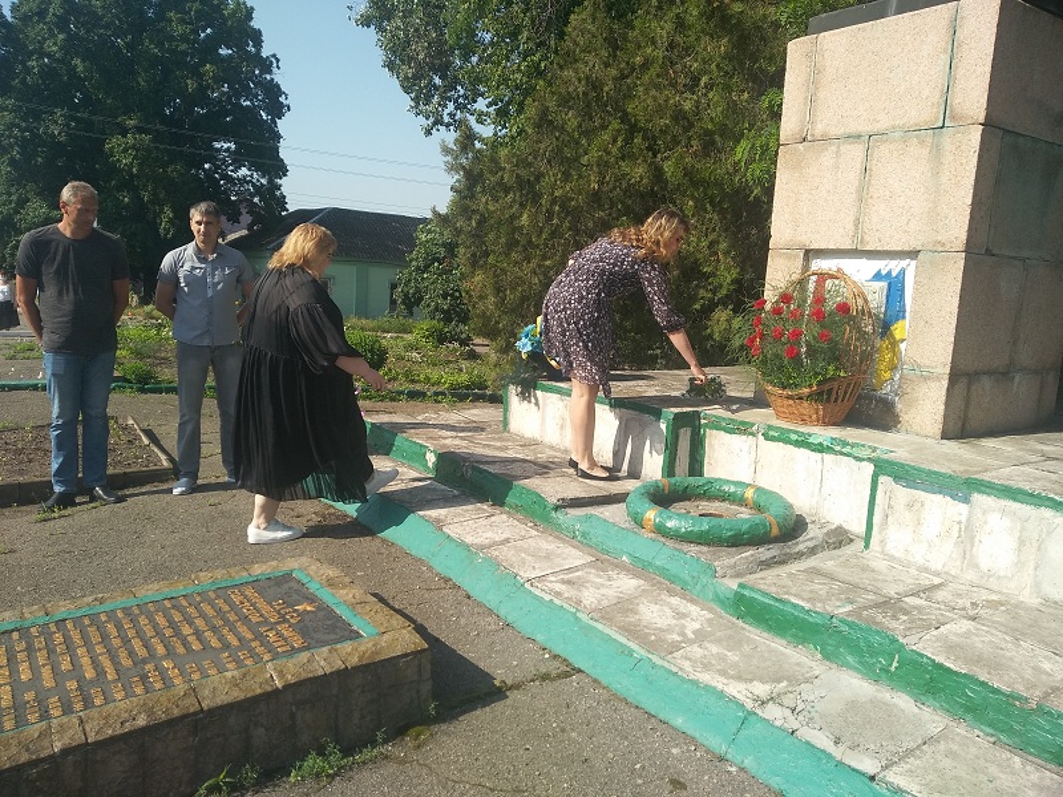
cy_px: 398
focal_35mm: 26
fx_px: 798
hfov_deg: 67.3
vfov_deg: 53.1
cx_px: 532
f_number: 2.2
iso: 100
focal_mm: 3.82
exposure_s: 1/998
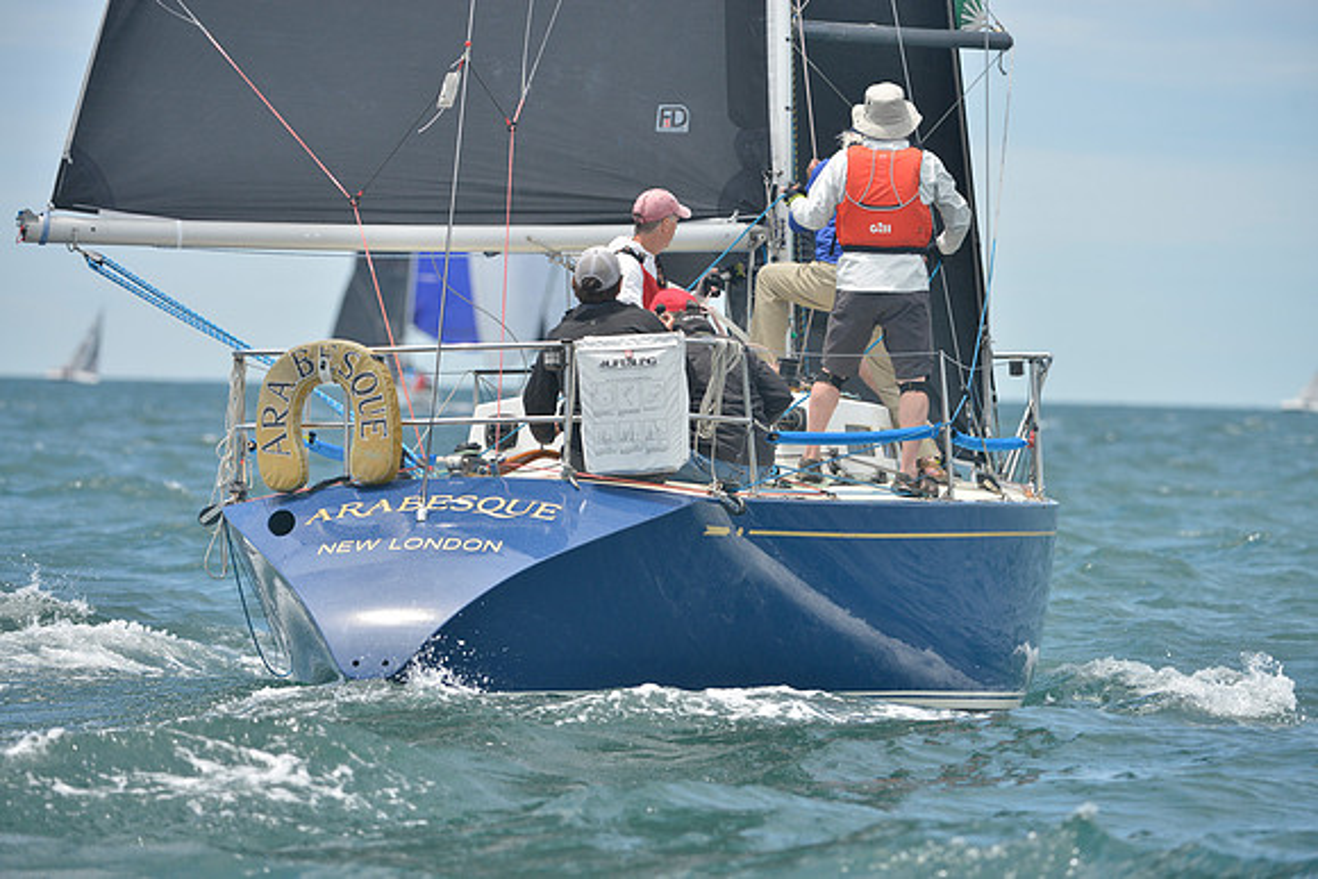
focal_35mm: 270
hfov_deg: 7.6
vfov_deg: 5.1
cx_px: 659
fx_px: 9887
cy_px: 440
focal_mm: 270
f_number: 5
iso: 280
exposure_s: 1/1250
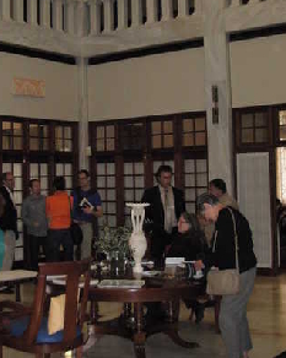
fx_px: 646
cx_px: 101
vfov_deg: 30.5
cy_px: 93
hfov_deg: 24.8
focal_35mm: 61
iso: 400
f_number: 2.9
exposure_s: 1/114
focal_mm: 6.3
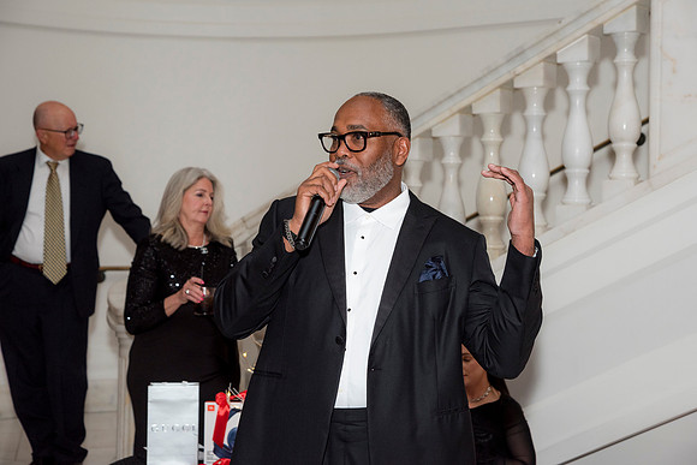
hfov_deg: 27.8
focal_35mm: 73
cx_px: 360
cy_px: 225
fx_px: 1411
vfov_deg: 18.7
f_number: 5
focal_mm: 70
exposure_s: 1/125
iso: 800
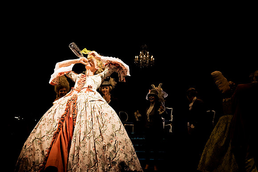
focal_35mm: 54
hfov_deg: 36.9
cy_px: 86
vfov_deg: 25.1
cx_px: 129
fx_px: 387
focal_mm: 54
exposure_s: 1/125
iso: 1250
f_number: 5.6
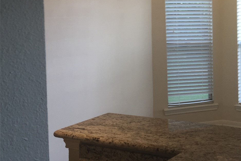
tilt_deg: -3.6
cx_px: 263
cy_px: 21
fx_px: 442
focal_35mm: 66
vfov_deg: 20.3
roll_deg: +0.0
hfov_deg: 27.9
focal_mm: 4.15
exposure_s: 1/60
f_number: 2.2
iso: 40
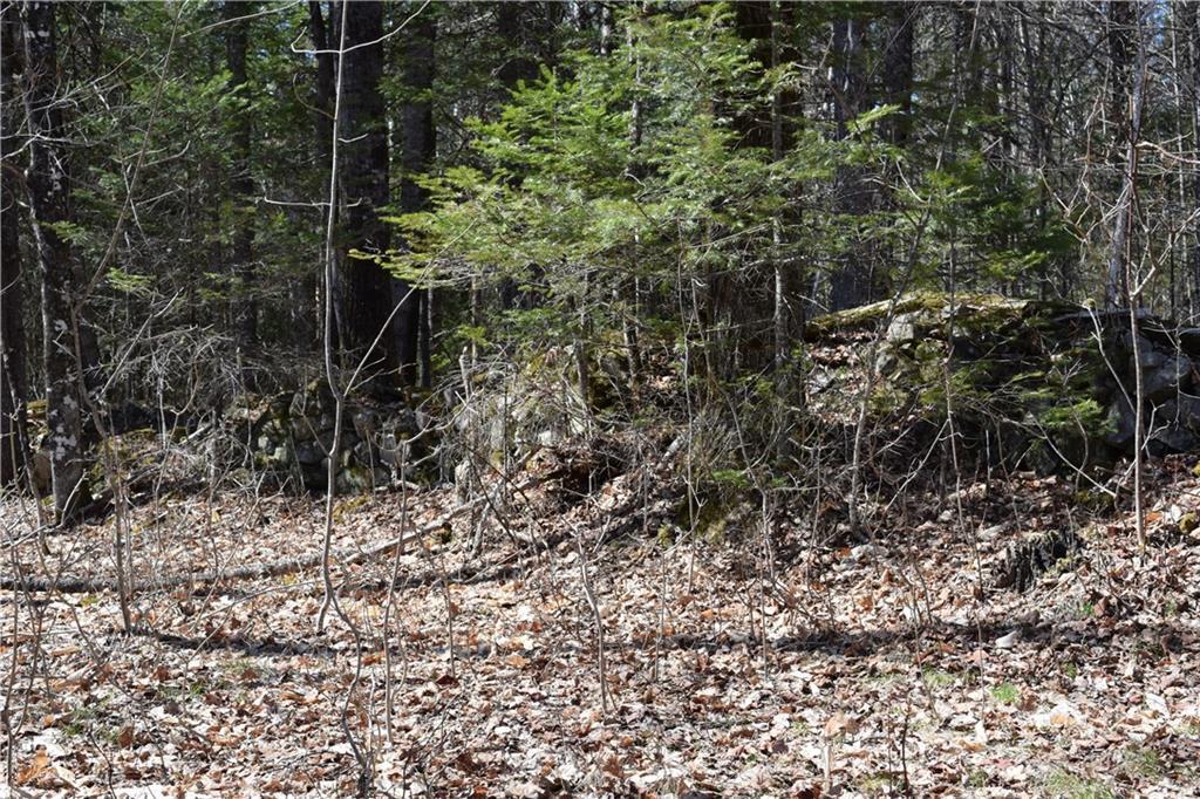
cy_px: 400
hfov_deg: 37.9
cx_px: 600
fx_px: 1749
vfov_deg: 25.7
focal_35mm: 52
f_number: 8
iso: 250
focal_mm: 35
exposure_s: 1/250
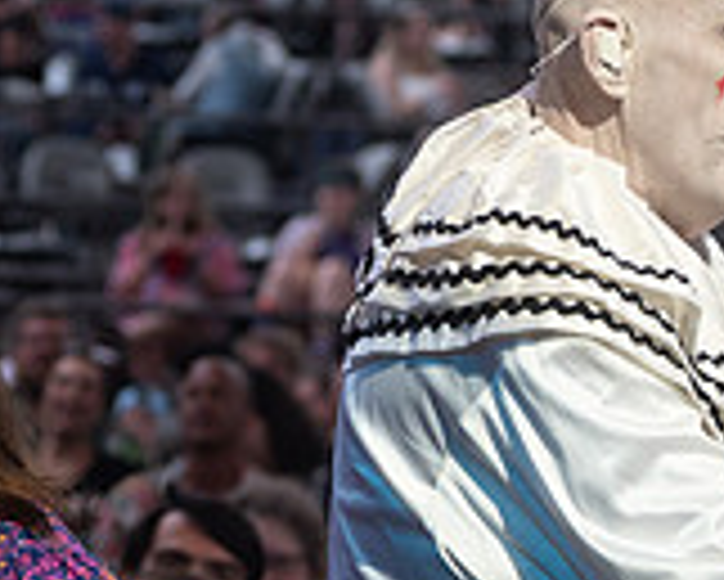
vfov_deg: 4.6
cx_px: 899
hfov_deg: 5.8
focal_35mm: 334
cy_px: 230
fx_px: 7161
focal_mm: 80
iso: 640
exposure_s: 1/250
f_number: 5
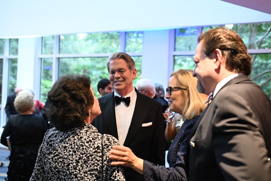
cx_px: 136
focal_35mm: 40
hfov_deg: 48.5
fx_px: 301
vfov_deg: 33.4
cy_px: 90
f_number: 2.8
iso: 4500
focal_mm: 40
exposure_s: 1/100
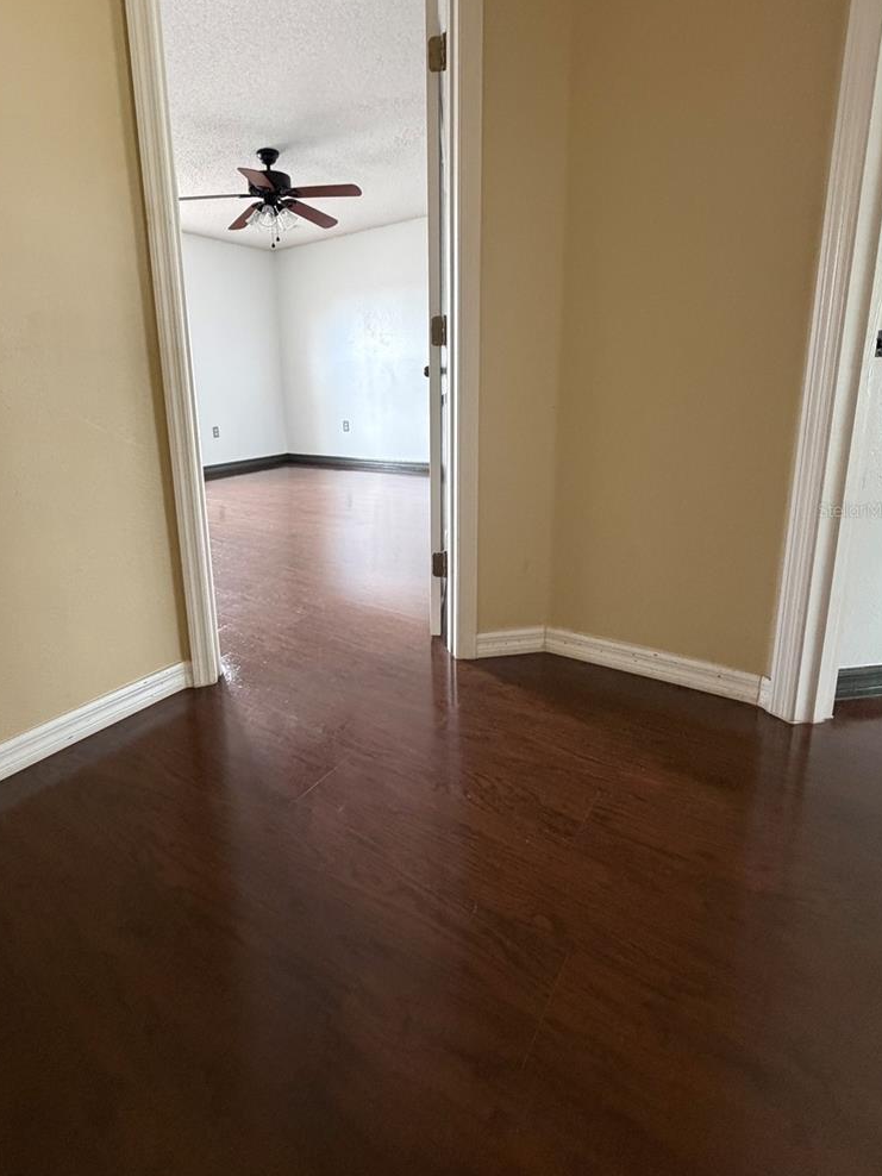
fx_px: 578
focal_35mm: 17
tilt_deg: -11.4
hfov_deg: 74.2
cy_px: 509
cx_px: 367
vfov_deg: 90.5
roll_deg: +1.9
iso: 500
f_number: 2.2
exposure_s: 1/60
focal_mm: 2.22
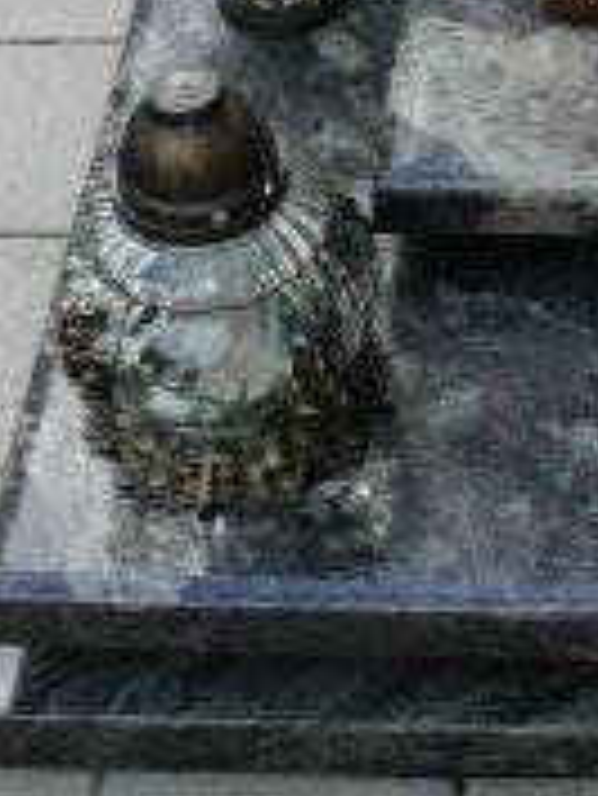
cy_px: -135
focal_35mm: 95
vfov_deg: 19.5
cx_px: 625
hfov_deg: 15.3
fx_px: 2186
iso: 100
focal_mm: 7.4
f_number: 4
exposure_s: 1/250
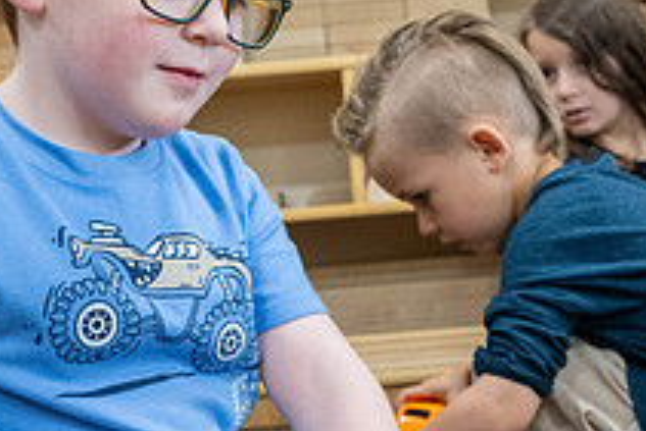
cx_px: 450
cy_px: 316
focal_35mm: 70
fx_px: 1257
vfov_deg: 19.4
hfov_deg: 28.6
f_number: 4
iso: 4000
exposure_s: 1/200
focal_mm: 25.5
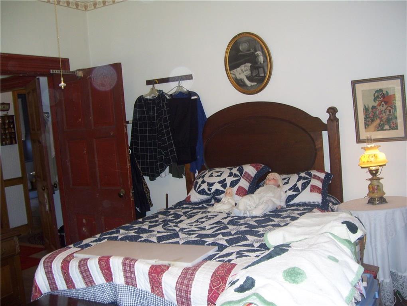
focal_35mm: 36
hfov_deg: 51.3
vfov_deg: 39.7
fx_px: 424
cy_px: 153
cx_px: 204
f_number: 2.7
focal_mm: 6
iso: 125
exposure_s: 1/60
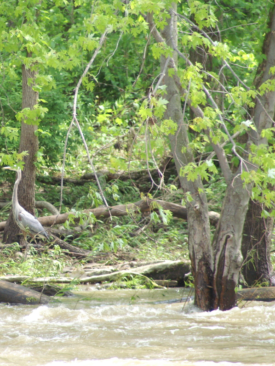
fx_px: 4606
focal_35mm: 435
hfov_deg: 3.4
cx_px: 12
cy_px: 183
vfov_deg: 4.6
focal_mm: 200
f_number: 5.6
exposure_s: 1/400
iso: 800
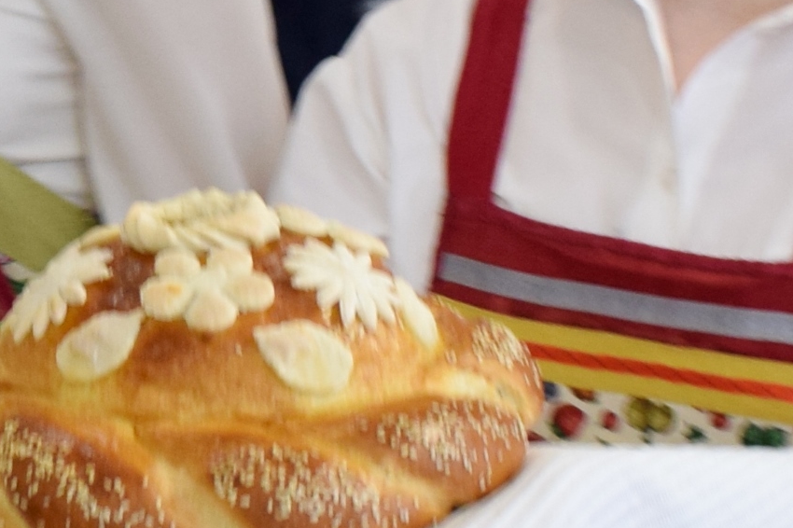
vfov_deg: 10.8
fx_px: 2796
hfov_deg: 16.0
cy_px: 163
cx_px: 127
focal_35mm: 127
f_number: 4
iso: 500
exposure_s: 1/60
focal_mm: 18
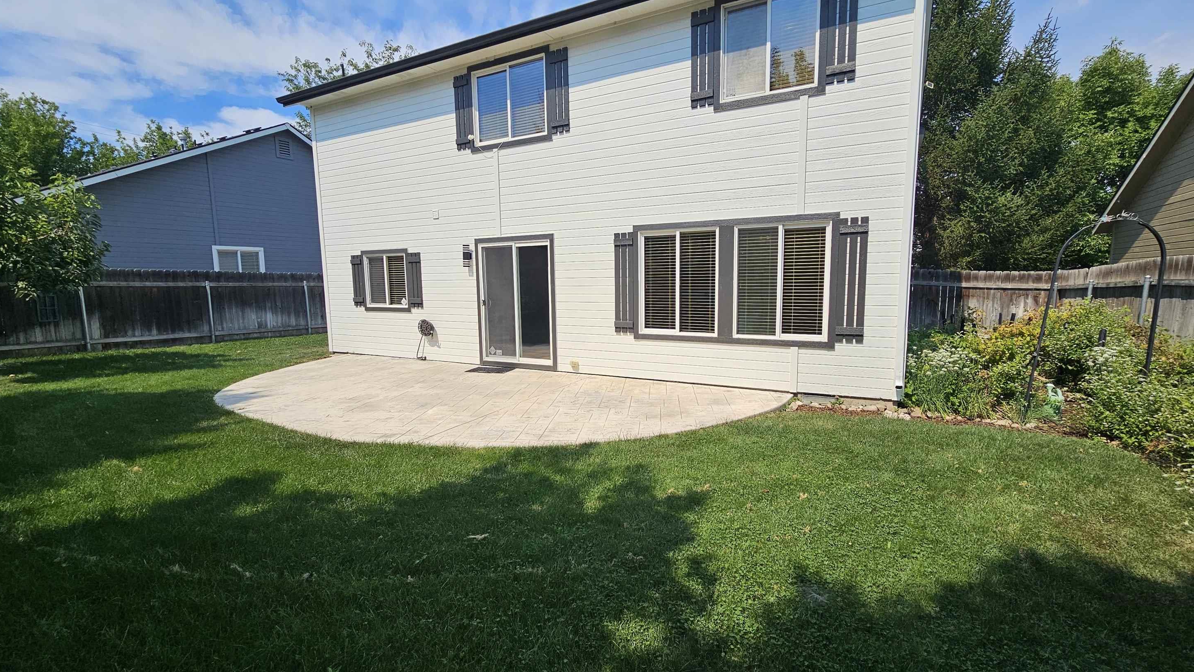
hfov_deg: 103.0
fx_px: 475
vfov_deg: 70.5
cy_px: 356
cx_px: 608
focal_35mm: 15
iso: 50
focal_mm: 2.2
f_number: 2.2
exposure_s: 1/2775
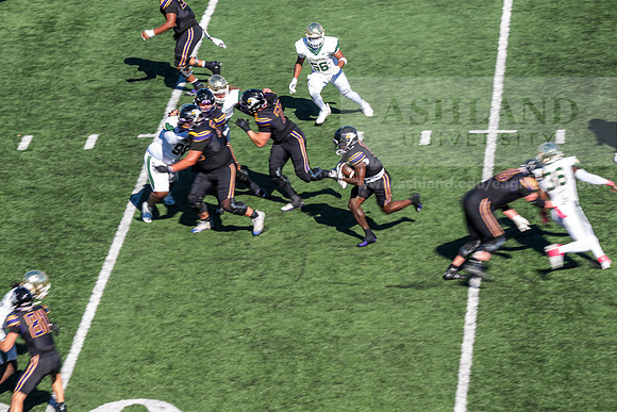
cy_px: 224
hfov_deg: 9.5
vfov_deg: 6.3
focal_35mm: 218
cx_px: 281
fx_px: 3730
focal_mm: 200
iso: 40
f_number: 8
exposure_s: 1/80
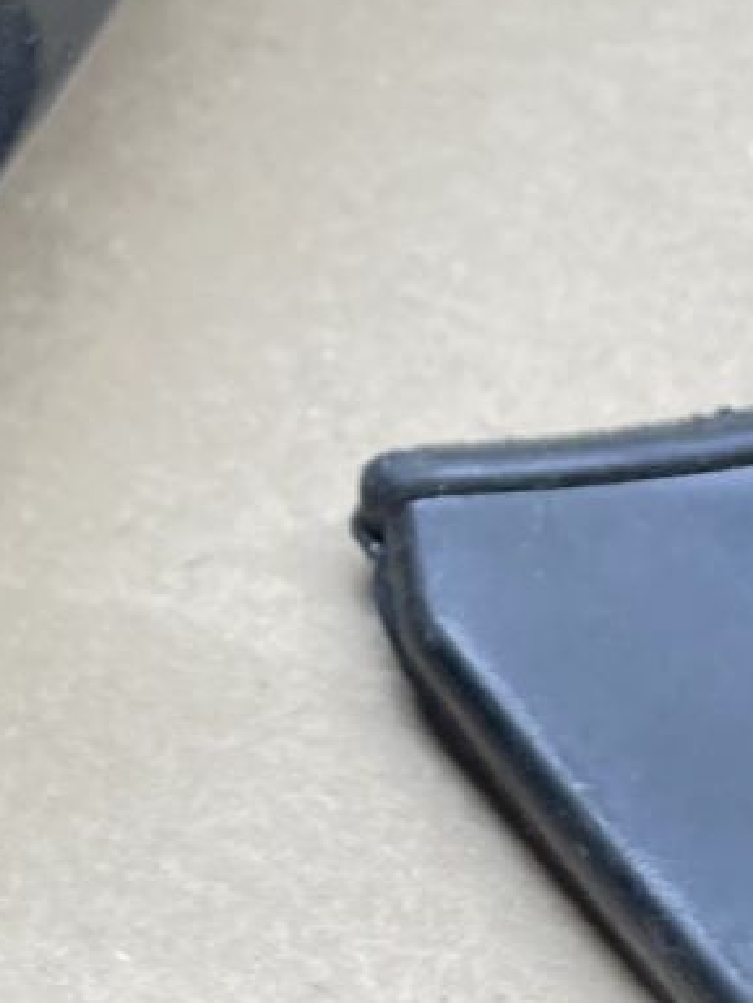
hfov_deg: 13.7
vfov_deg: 18.2
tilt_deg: -59.7
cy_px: 339
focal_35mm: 108
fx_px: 3131
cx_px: 255
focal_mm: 4.2
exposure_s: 1/50
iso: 80
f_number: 1.6
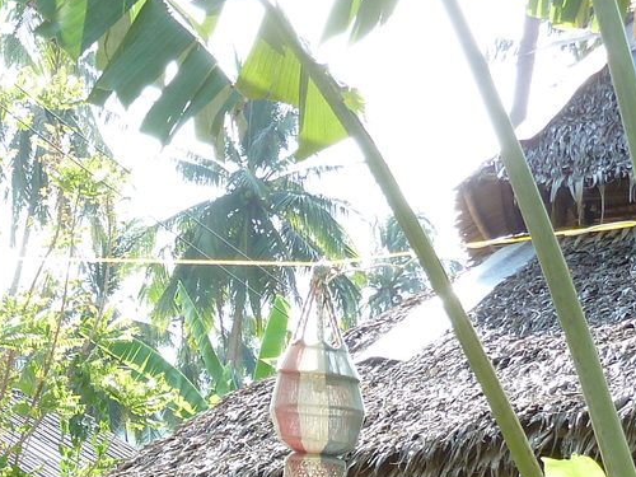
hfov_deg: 22.7
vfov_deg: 17.1
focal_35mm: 80
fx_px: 1470
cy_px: 664
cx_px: -99
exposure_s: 1/100
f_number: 3.5
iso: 80
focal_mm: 4.1
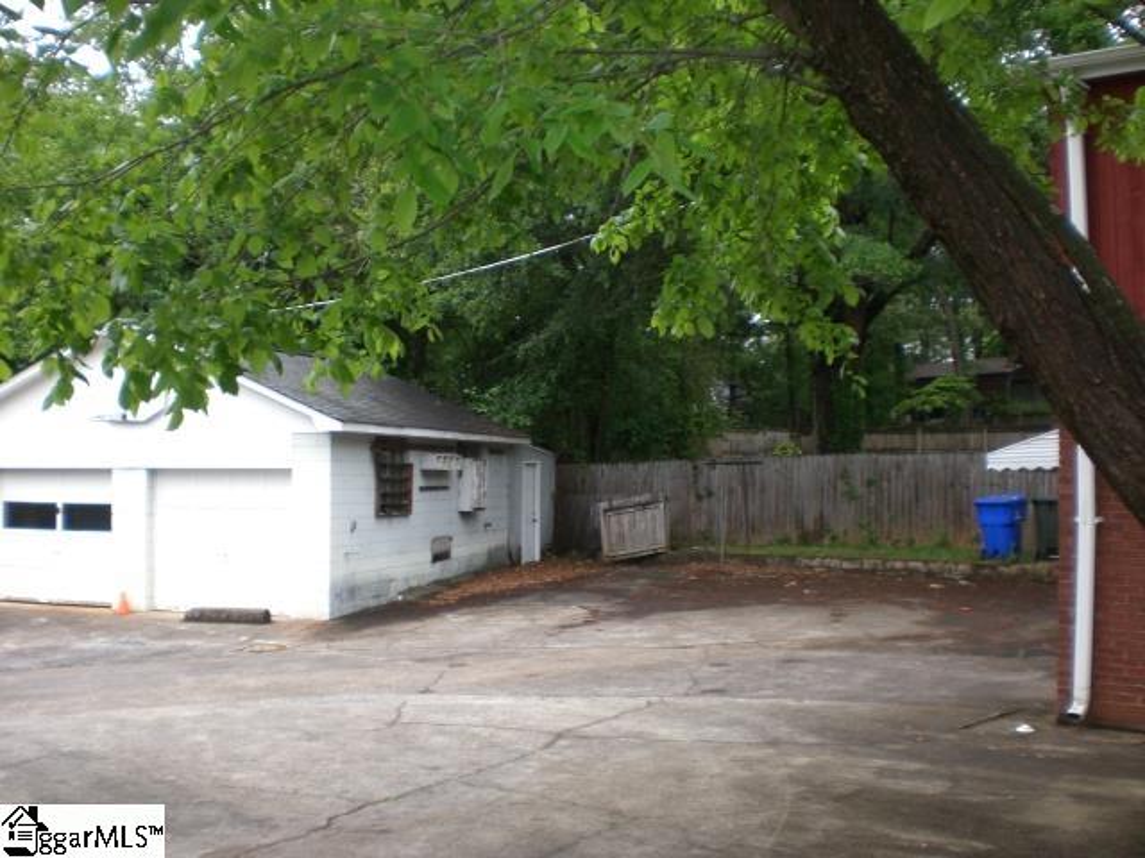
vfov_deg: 37.7
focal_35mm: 38
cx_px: 572
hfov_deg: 49.0
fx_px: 1257
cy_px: 429
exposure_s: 1/250
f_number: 3.1
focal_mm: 6.3
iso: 50
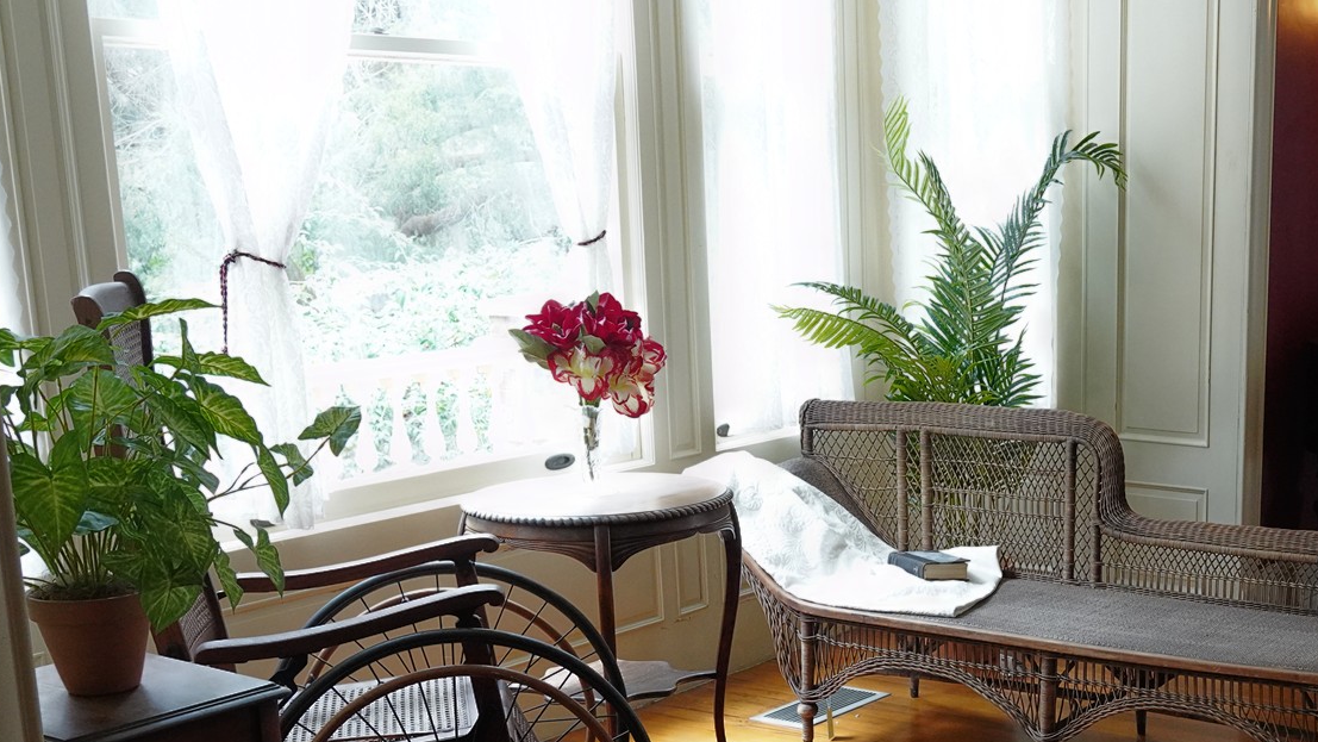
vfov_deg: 22.3
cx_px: 1097
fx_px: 1852
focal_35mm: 53
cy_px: 601
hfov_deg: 37.4
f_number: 7.1
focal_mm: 28
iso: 6400
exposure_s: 1/80
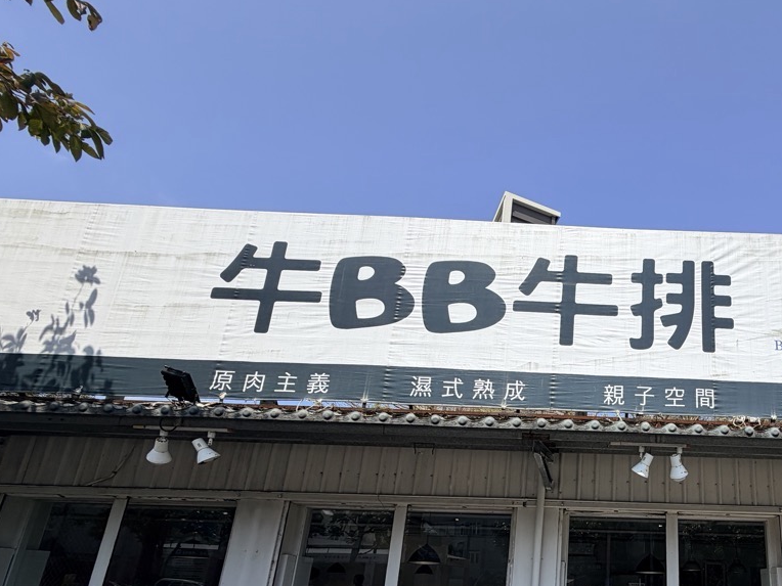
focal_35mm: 22
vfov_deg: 57.3
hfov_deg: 70.0
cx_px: 609
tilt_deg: +15.3
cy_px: 455
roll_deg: -1.5
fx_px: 497
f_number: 2.2
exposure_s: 1/1033
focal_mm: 2.22
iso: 20
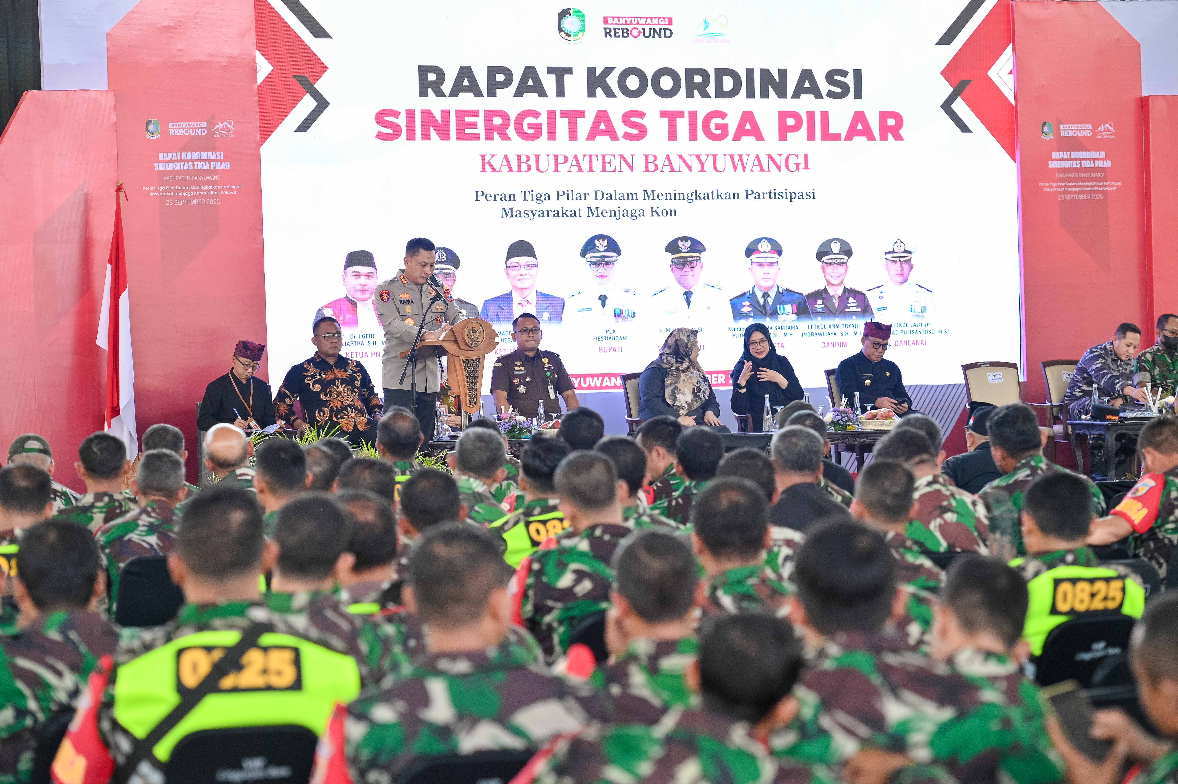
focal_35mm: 122
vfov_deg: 11.2
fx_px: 3989
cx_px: 589
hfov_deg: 16.8
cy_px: 392
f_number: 4
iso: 2000
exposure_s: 1/640
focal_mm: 122
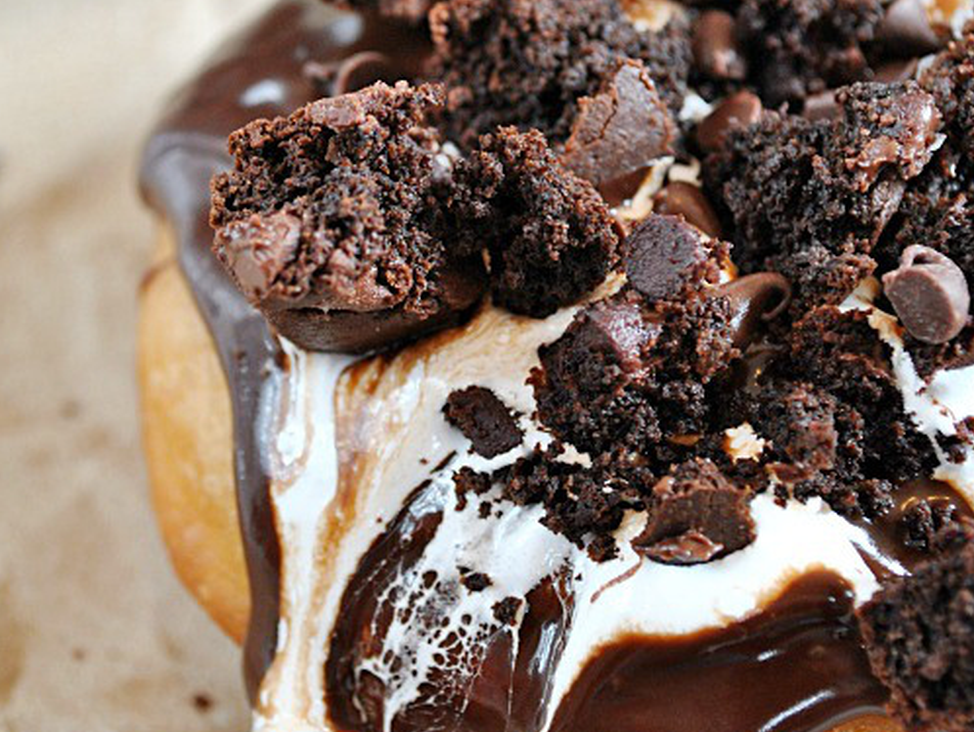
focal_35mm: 93
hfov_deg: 21.1
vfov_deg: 15.9
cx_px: 500
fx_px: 2618
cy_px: 303
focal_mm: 38
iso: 320
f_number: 5
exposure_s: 1/30
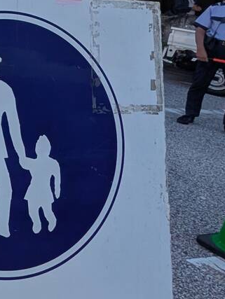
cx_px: -192
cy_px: -3
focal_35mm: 45
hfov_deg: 20.7
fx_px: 389
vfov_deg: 37.4
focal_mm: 2.02
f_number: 1.7
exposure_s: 1/1828
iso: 42
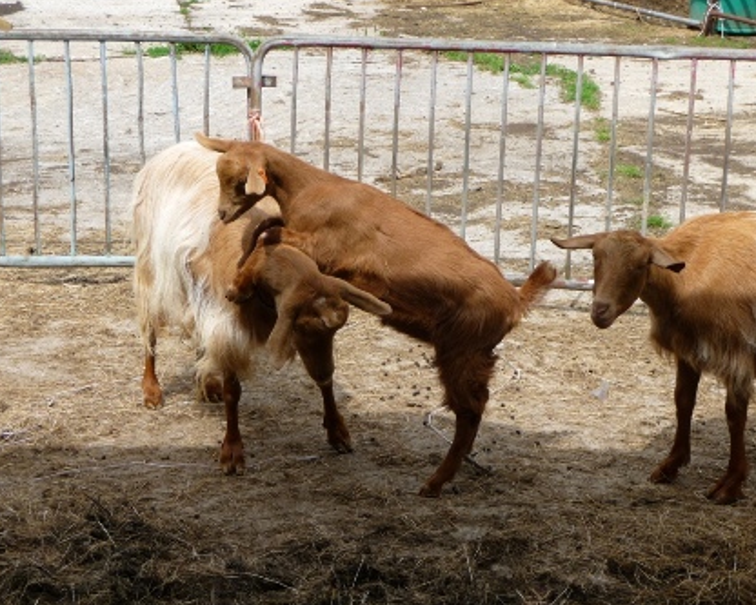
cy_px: 303
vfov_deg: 19.0
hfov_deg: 23.6
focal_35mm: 81
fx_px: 1813
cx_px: 354
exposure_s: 1/400
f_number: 4.6
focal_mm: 13.1
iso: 100
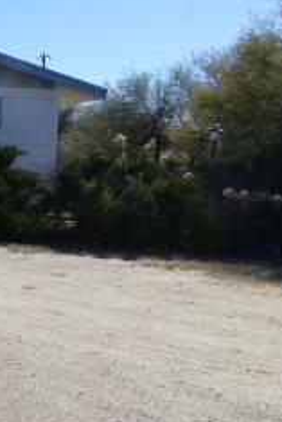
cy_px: 187
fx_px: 798
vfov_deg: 29.6
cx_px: -208
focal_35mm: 68
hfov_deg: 16.9
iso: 100
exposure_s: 1/1000
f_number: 4
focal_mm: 4.3
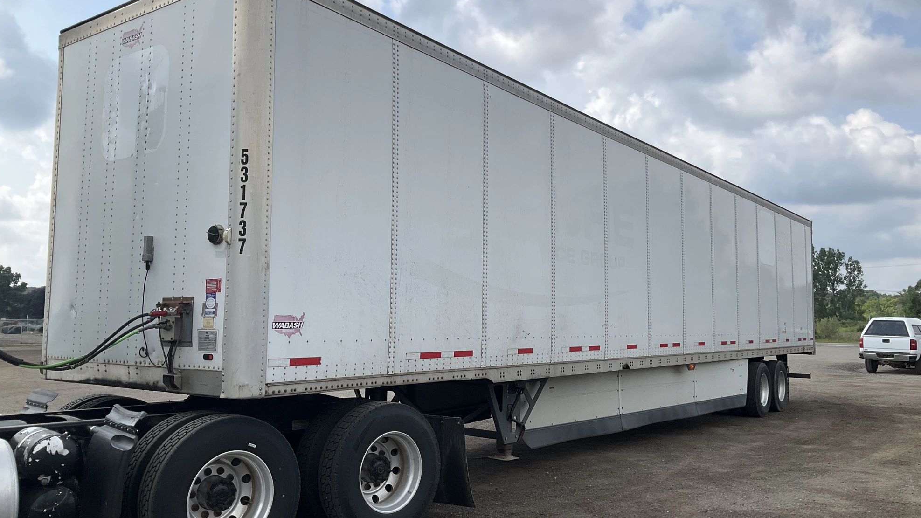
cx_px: 455
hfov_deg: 61.0
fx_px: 781
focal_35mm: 32
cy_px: 257
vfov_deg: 36.7
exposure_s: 1/1984
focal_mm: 3
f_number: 1.8
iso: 25
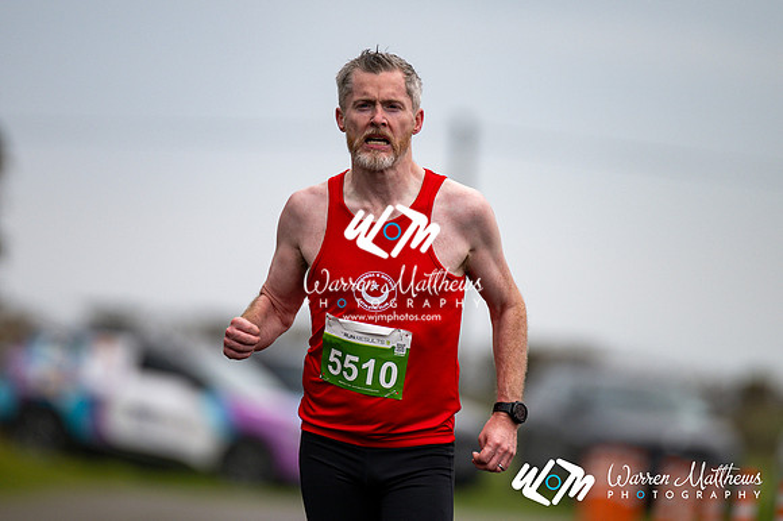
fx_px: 9782
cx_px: 392
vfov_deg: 3.1
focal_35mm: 450
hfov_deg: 4.6
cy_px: 260
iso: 200
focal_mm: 300
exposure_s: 1/1600
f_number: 2.8
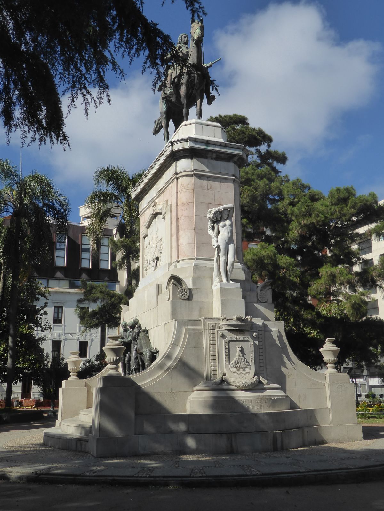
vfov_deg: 51.4
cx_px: 192
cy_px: 256
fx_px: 532
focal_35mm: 36
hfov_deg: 39.7
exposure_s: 1/640
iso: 160
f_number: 5.6
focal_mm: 6.3
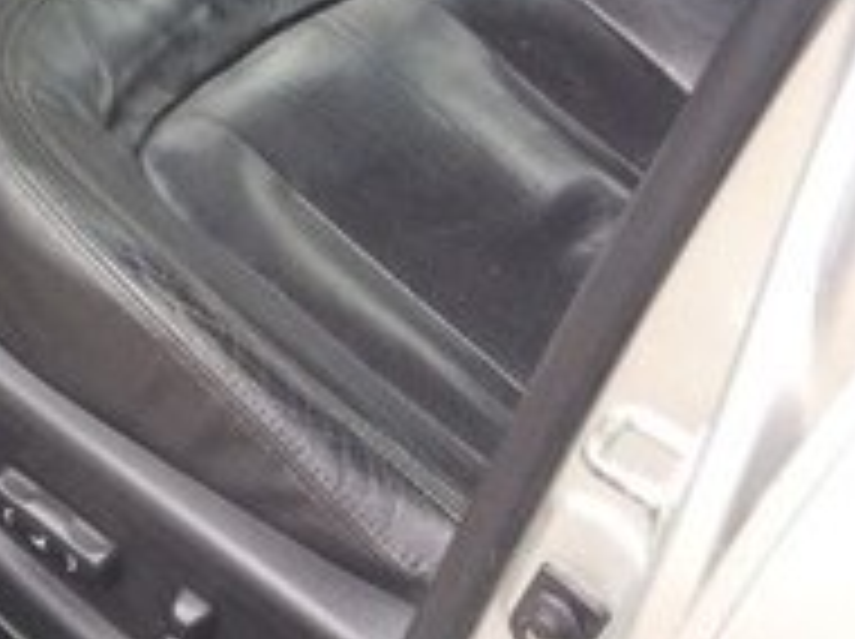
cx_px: -450
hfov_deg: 17.4
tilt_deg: -26.3
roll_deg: -1.7
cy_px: -466
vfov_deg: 13.3
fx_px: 2492
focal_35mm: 101
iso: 80
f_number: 2.2
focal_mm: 4.15
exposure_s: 1/33
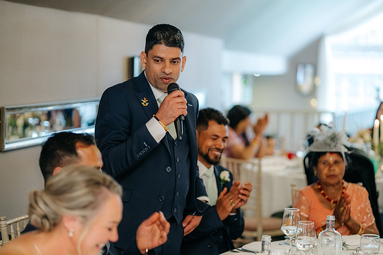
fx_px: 904
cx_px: 192
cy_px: 128
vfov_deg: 16.1
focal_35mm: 85
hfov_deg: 23.9
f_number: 2
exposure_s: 1/125
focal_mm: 85
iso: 1250
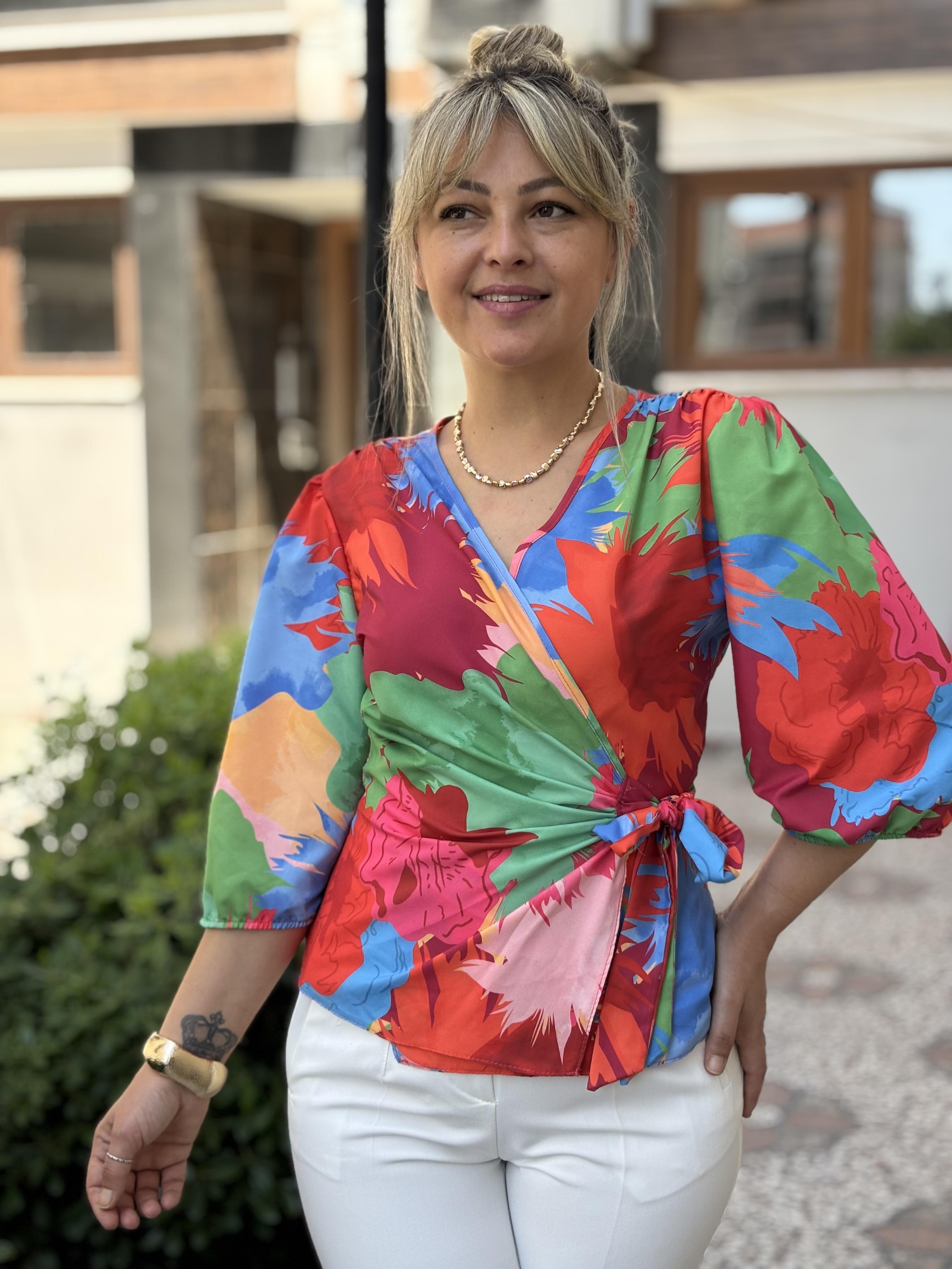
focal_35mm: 52
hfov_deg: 28.0
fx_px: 1907
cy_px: 634
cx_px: 476
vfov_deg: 36.8
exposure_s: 1/331
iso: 32
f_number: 1.6
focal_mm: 5.96
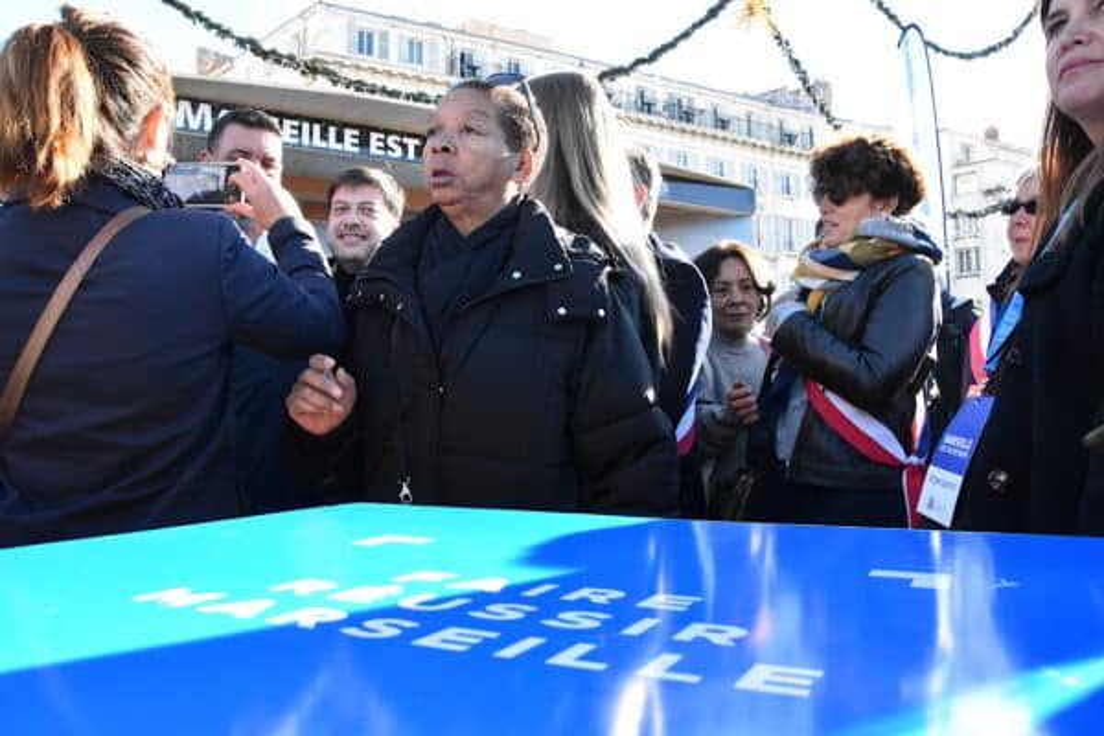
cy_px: 368
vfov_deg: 47.9
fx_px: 828
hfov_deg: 67.4
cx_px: 552
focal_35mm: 27
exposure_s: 1/500
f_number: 11
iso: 3200
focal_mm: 18
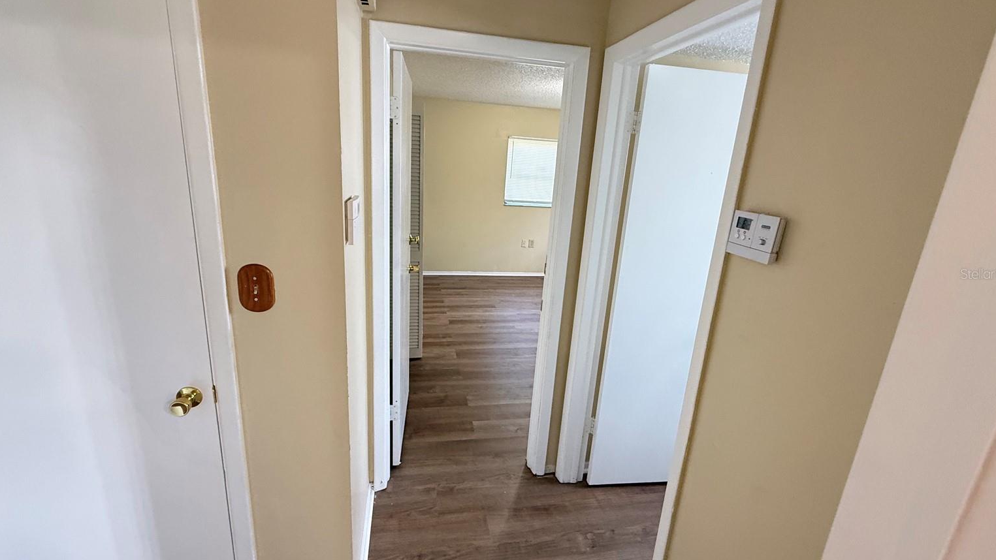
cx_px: 500
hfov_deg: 99.4
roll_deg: -3.7
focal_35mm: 16
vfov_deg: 67.1
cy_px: 273
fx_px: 423
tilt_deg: -11.3
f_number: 2.2
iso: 500
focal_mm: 2.22
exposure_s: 1/60
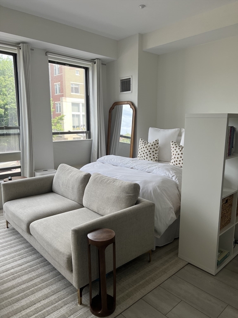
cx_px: 119
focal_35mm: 26
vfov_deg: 67.3
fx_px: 238
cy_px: 159
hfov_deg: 53.1
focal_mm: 5.7
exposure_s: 1/300
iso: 50
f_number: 1.5
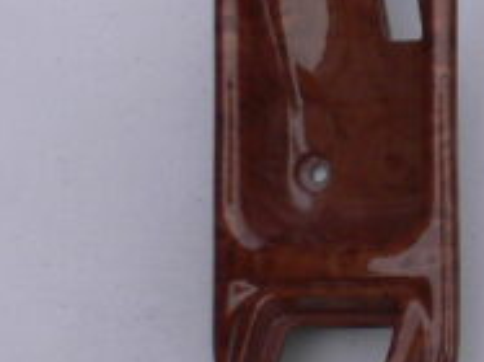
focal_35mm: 150
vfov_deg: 9.8
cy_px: -57
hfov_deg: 12.0
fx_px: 2096
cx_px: 906
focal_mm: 5.8
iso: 80
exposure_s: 1/160
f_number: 2.8
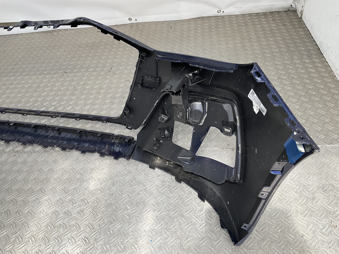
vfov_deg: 48.2
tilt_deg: -44.0
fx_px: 284
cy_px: 127
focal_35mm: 29
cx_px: 170
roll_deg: +9.4
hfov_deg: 61.7
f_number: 1.8
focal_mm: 3
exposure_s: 1/215
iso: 16
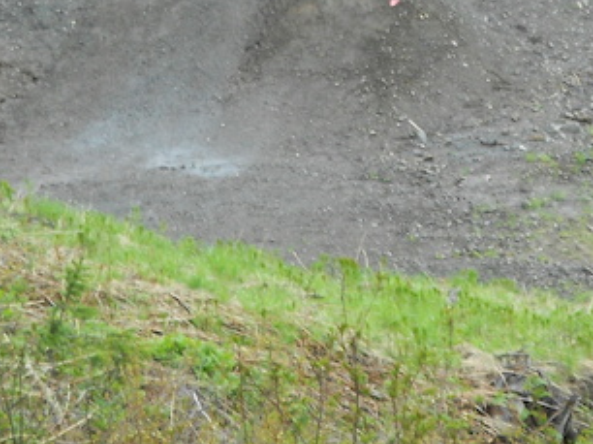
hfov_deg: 7.6
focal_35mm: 259
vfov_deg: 5.7
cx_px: 550
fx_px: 4433
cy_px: -58
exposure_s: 1/80
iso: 80
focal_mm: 17.6
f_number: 5.5
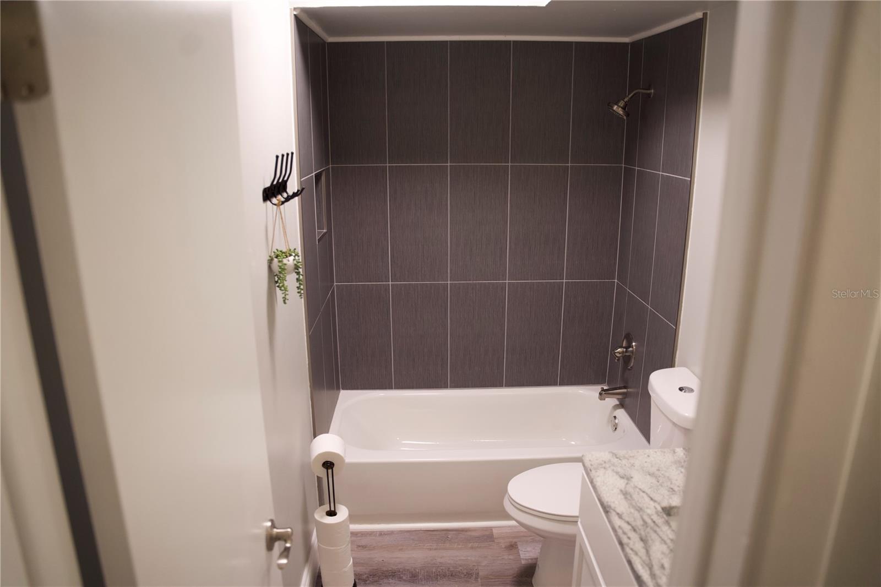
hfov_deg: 73.8
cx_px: 440
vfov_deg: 53.1
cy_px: 294
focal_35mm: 24
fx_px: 587
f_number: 3.2
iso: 1600
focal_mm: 24
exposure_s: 1/160
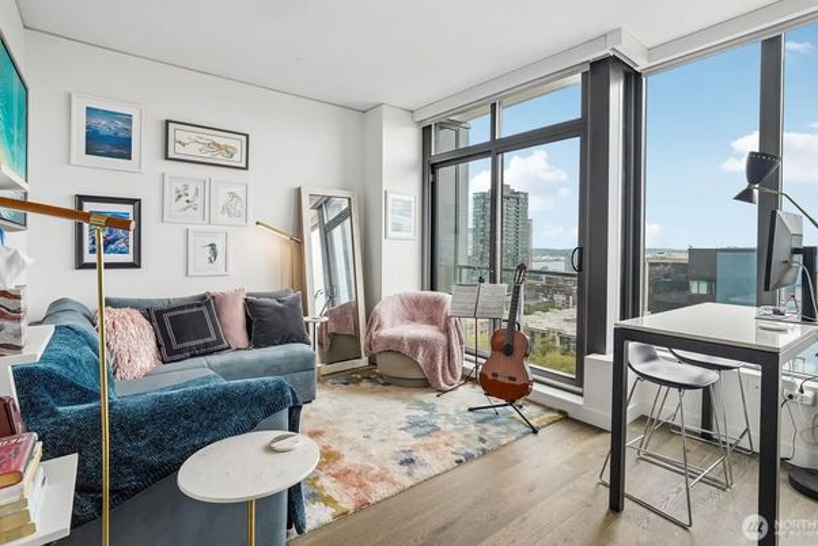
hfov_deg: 93.2
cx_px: 432
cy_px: 257
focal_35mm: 17
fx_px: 386
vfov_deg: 70.4
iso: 1600
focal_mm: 16
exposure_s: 1/320
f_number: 8
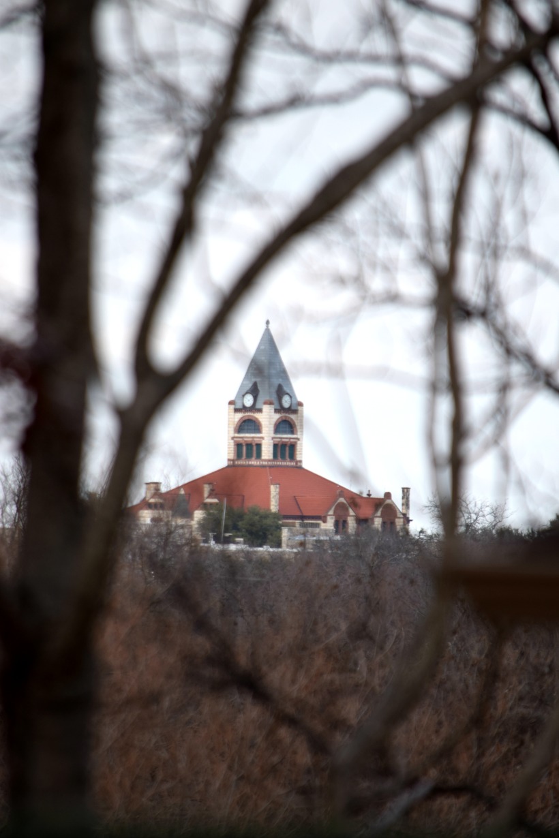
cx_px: 280
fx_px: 10480
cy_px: 419
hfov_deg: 3.1
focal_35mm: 450
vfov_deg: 4.6
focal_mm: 300
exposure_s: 1/500
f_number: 5.6
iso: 200
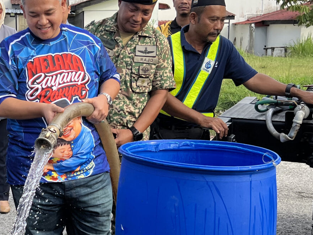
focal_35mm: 76
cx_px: 22
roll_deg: +0.9
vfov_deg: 19.3
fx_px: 687
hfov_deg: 24.8
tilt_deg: -9.9
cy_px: 155
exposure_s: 1/965
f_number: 1.5
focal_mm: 5.7
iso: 50
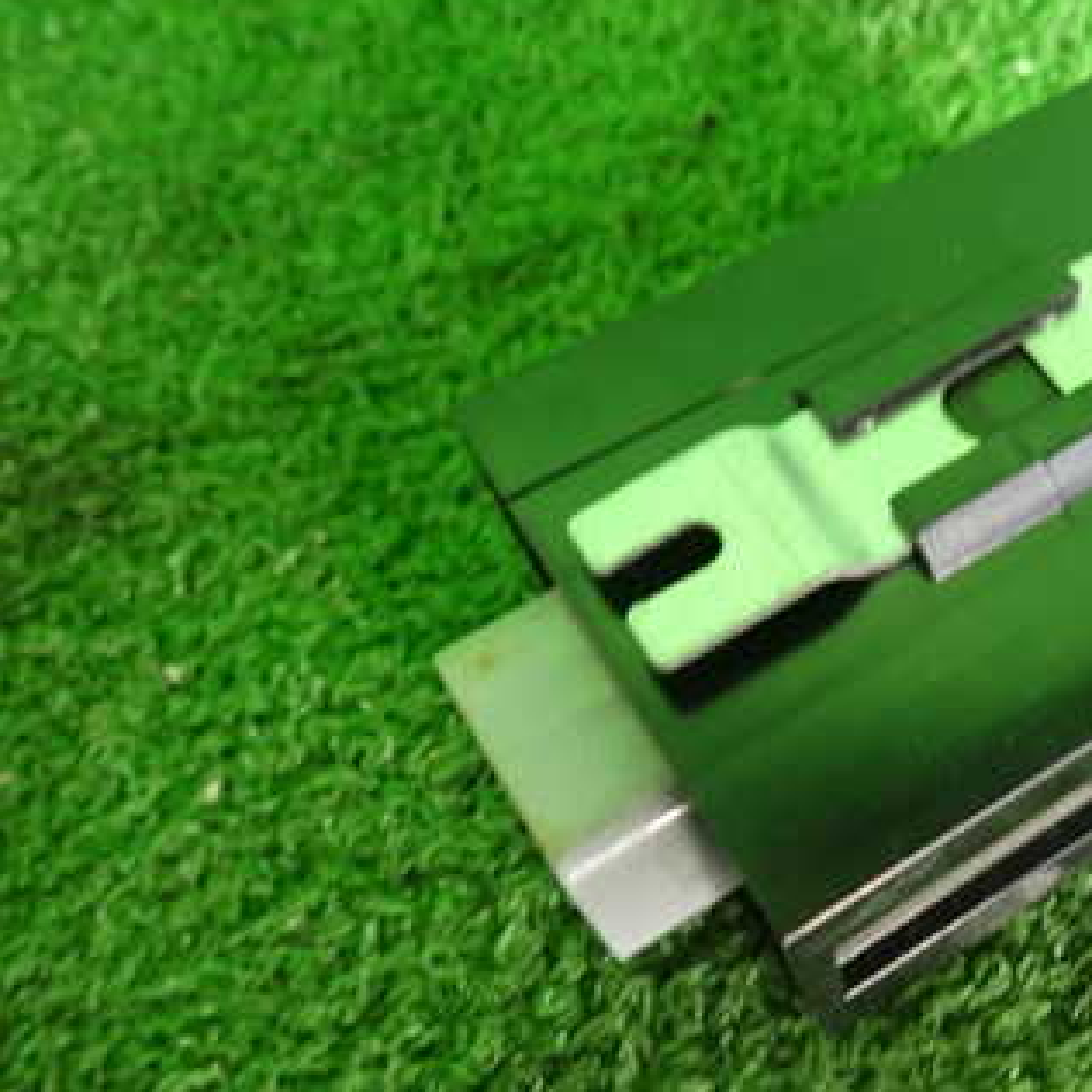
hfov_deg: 38.1
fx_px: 1499
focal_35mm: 42
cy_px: 629
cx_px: 923
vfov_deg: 39.9
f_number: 2
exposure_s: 1/30
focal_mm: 4.5
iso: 200
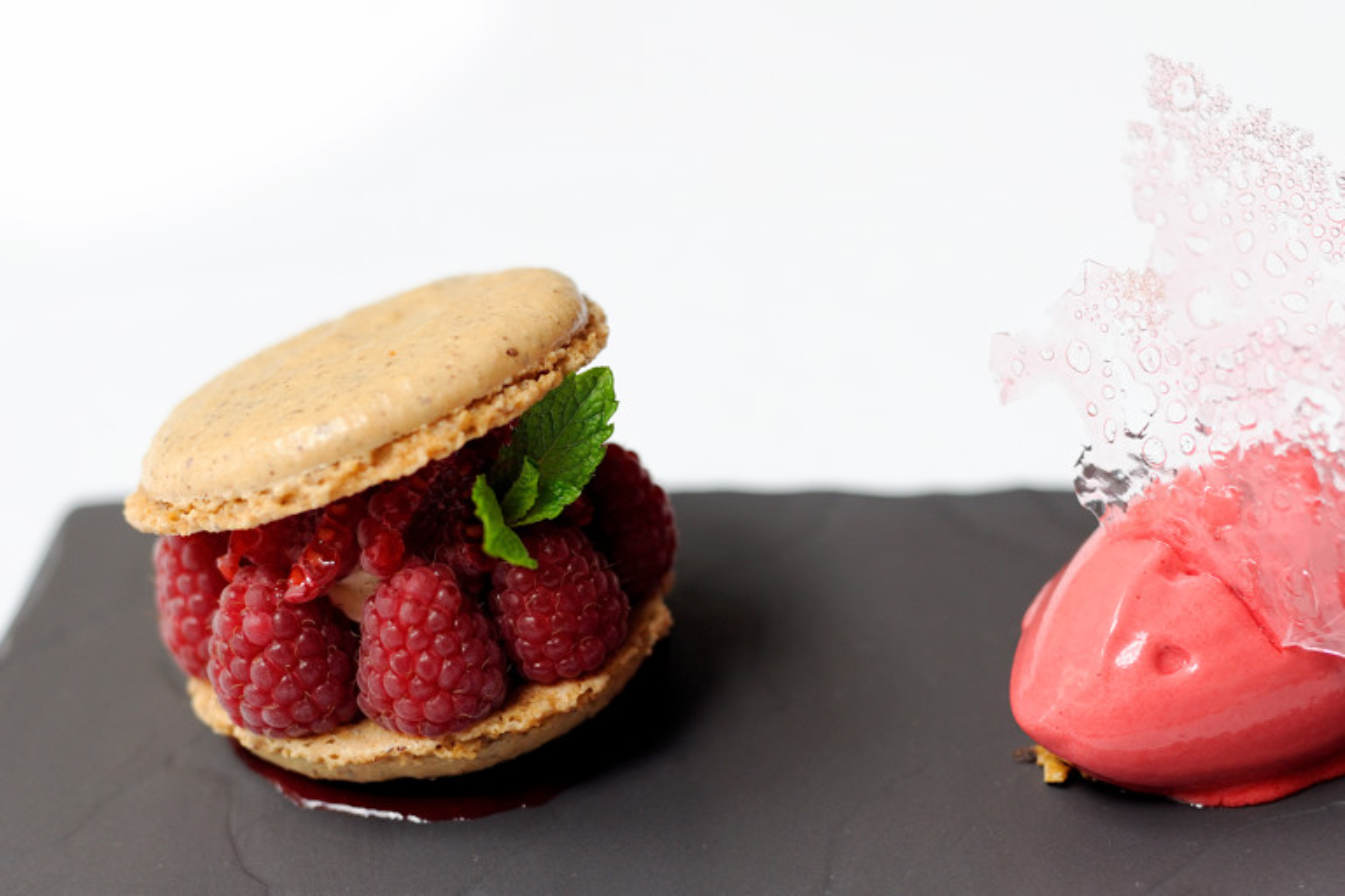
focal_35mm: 50
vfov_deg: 27.0
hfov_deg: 39.6
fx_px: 1868
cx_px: 672
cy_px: 448
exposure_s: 1/400
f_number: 3.5
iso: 640
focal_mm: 50
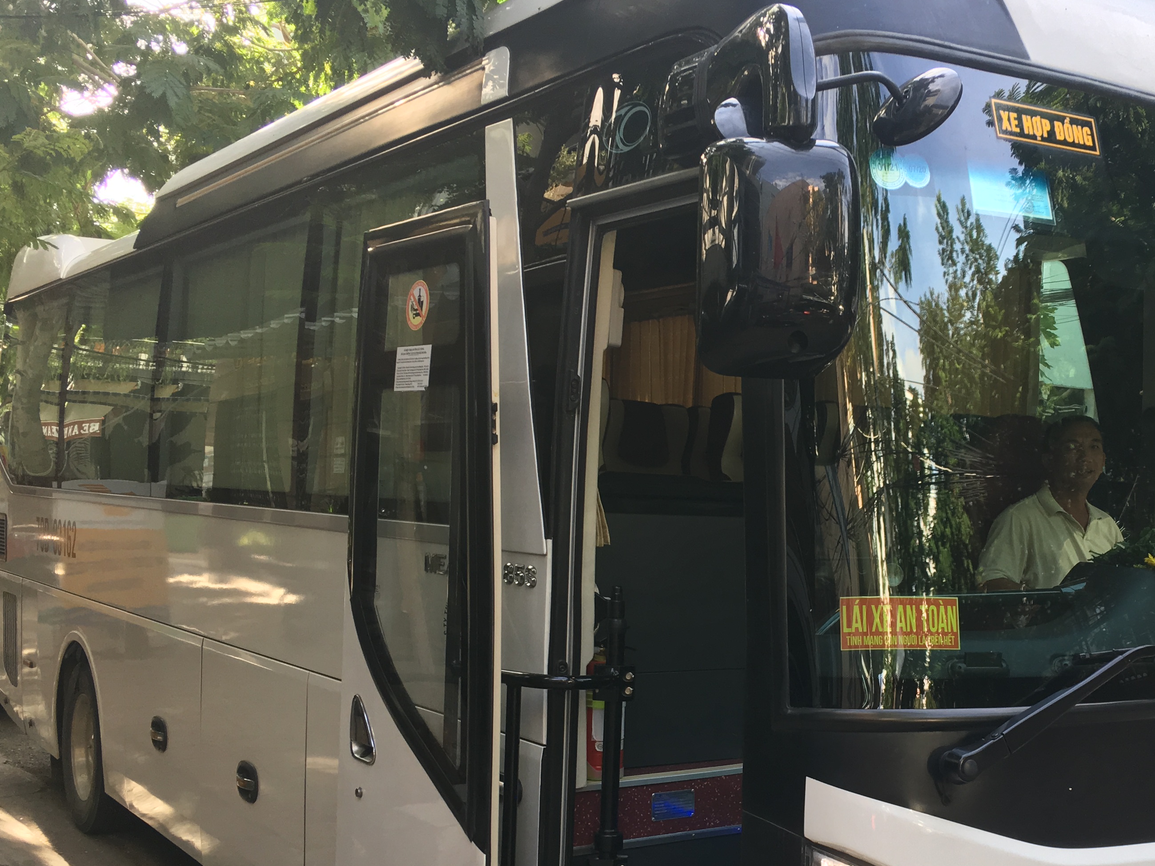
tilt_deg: -0.7
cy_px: 596
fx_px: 1502
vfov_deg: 31.9
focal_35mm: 45
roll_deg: -2.6
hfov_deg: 41.3
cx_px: 804
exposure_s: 1/100
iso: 40
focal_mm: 4.15
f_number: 2.2
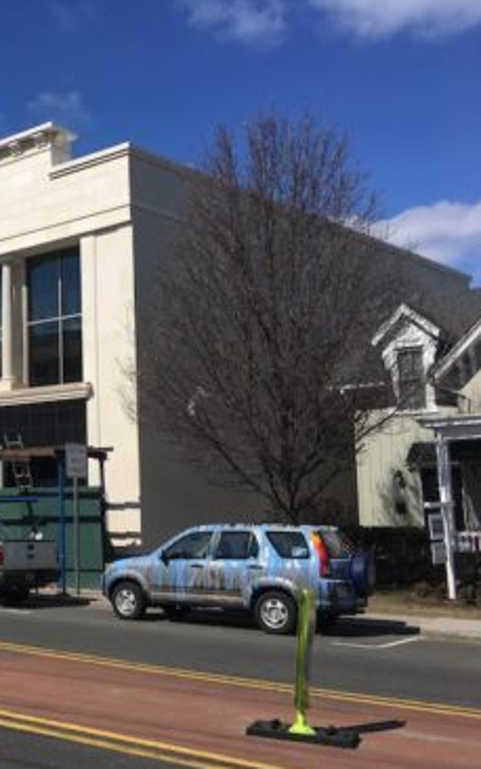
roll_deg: +0.0
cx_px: -40
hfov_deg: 28.0
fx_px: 880
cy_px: 381
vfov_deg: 47.2
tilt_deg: +8.9
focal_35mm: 42
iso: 25
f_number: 2.2
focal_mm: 4.15
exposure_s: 1/3205
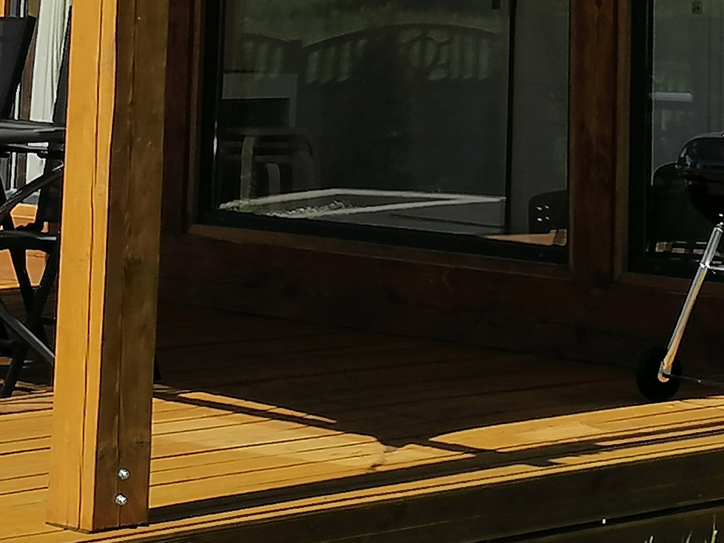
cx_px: 510
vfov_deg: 9.7
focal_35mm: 143
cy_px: -511
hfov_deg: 13.8
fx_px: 2991
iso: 50
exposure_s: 1/1792
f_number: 1.8
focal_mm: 5.3
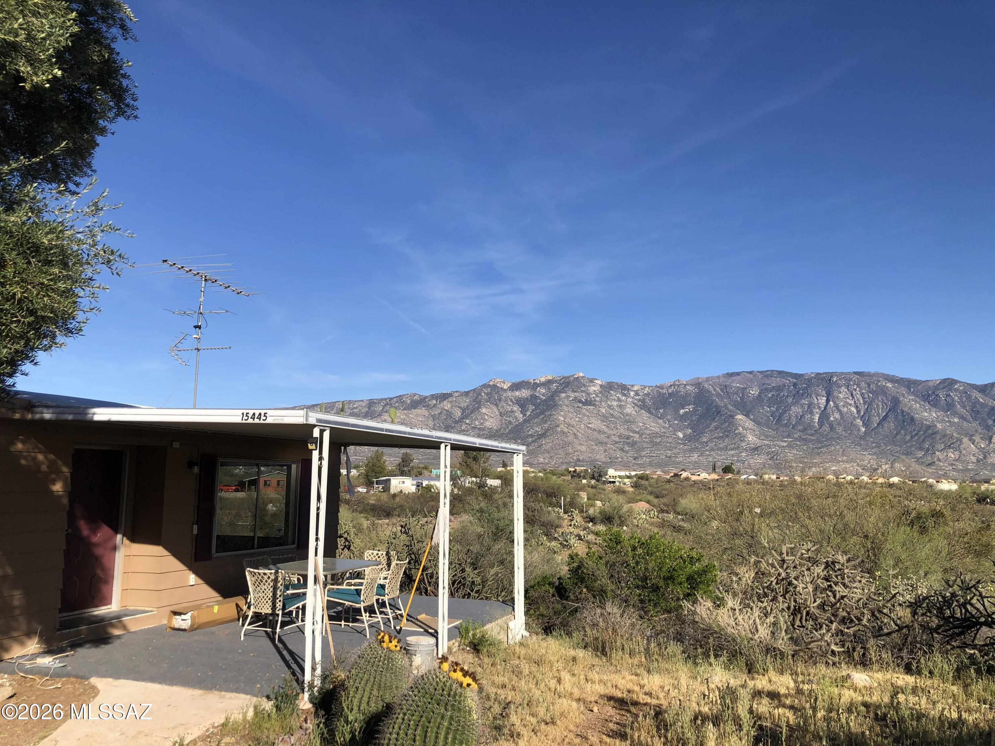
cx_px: 498
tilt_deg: +8.0
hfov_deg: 63.4
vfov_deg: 49.7
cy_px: 373
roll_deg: -0.3
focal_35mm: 28
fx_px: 805
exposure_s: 1/2288
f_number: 1.8
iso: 20
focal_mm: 3.99
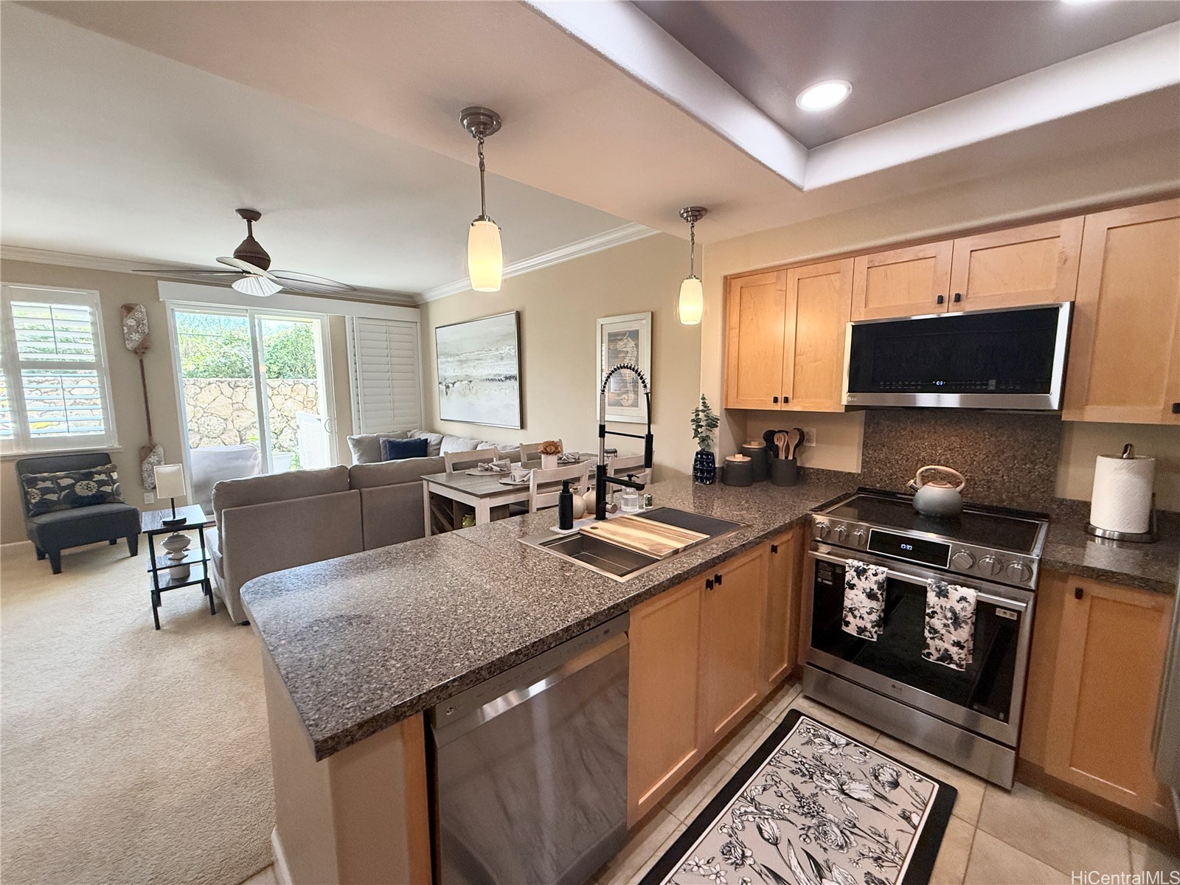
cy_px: 442
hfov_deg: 102.1
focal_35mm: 14
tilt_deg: -6.0
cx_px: 590
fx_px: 477
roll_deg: +0.0
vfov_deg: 85.7
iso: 250
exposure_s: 1/120
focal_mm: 2.22
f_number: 2.2
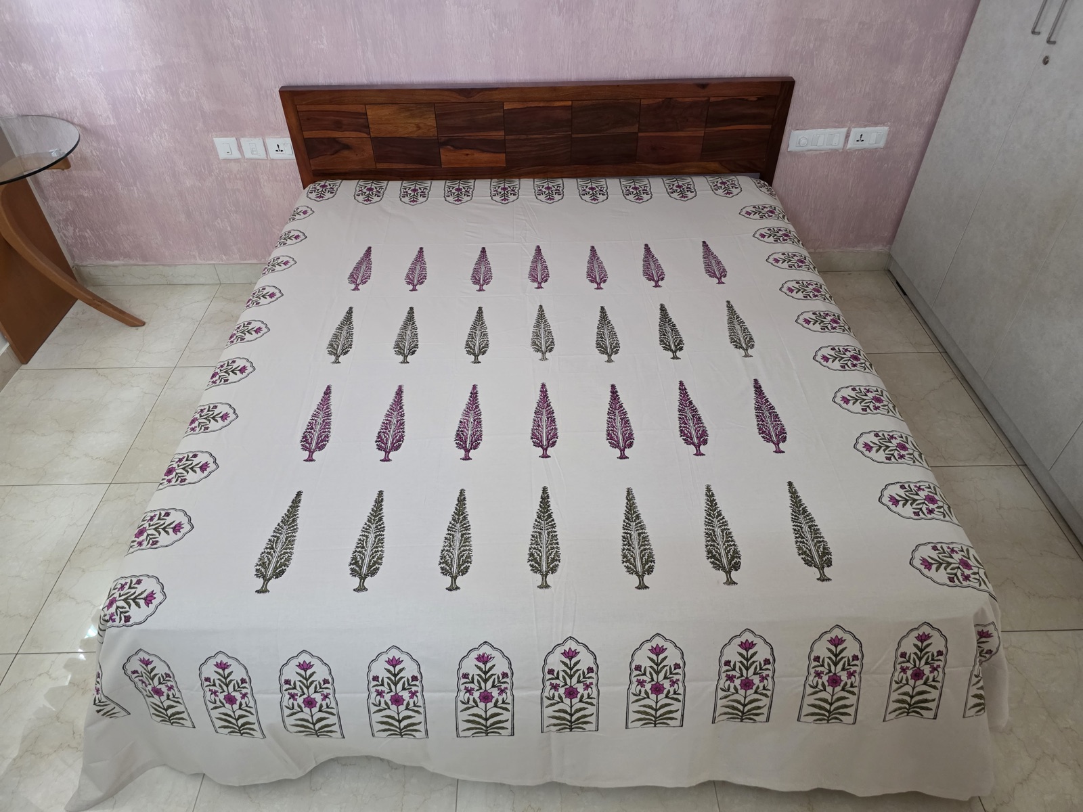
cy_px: 406
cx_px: 542
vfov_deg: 58.9
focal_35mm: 23
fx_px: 720
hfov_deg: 73.9
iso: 800
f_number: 1.7
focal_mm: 6.3
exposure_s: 1/100
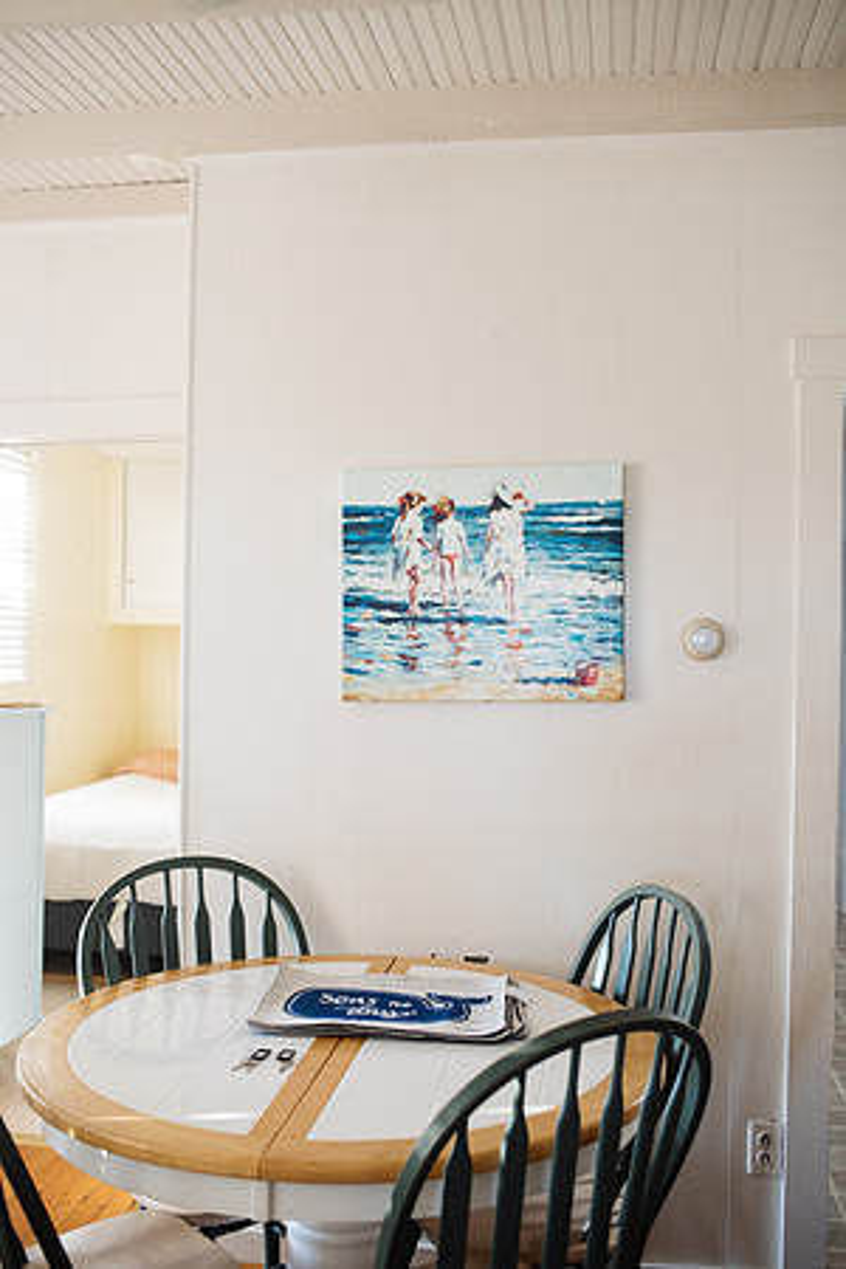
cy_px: 634
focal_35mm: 35
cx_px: 423
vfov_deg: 54.4
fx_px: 1234
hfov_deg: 37.9
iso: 1600
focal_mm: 35
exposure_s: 1/160
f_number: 2.8
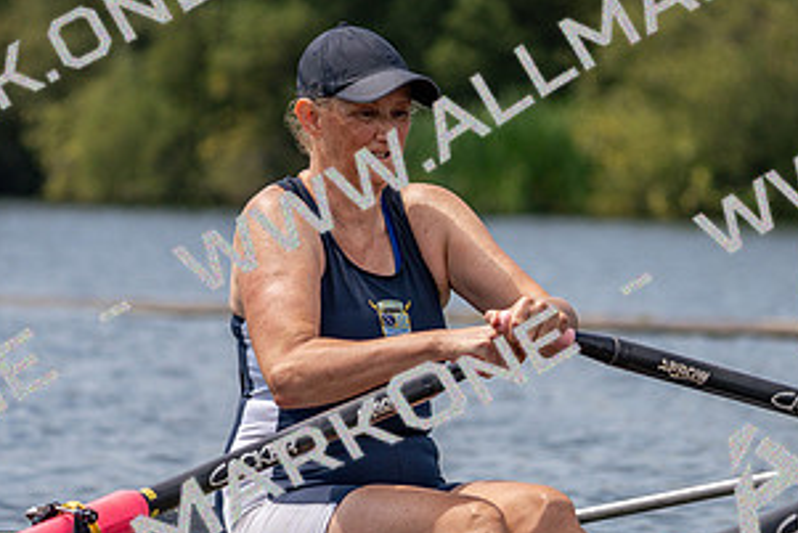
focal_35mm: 386
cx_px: 501
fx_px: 8560
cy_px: 298
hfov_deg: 5.3
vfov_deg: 3.6
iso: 250
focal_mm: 200
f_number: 5.6
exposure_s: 1/1600
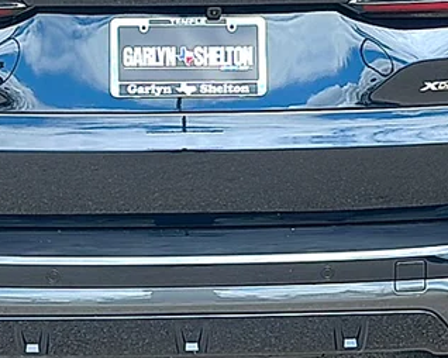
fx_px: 1140
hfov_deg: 22.2
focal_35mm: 86
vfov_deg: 17.6
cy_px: 54
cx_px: 201
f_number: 1.78
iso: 80
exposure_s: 1/2119
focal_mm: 6.86
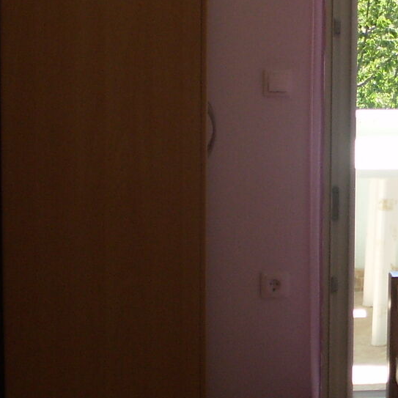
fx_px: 1561
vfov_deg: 14.5
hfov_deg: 14.2
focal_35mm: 120
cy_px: 116
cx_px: 449
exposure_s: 1/200
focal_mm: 6.3
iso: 64
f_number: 3.1
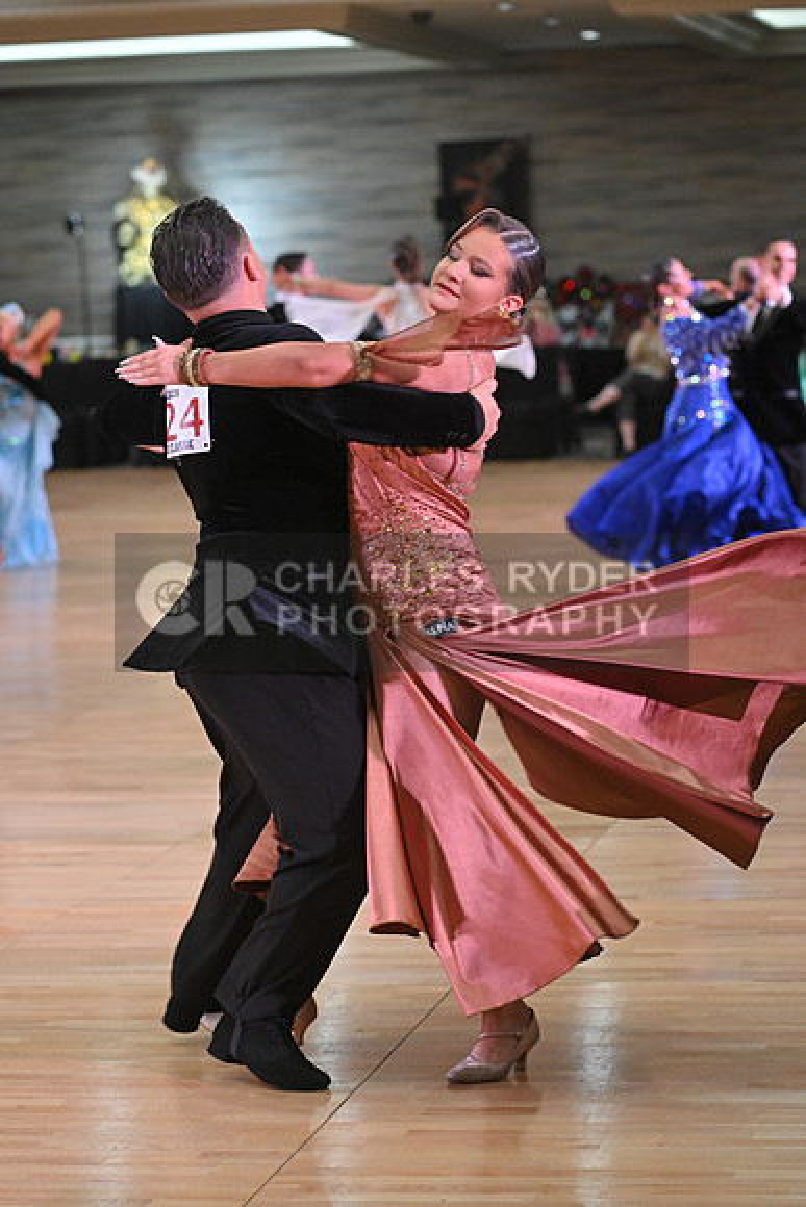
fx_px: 4027
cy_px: 604
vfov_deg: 17.1
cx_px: 403
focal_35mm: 120
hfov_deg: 11.4
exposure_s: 1/400
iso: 3200
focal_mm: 120
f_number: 5
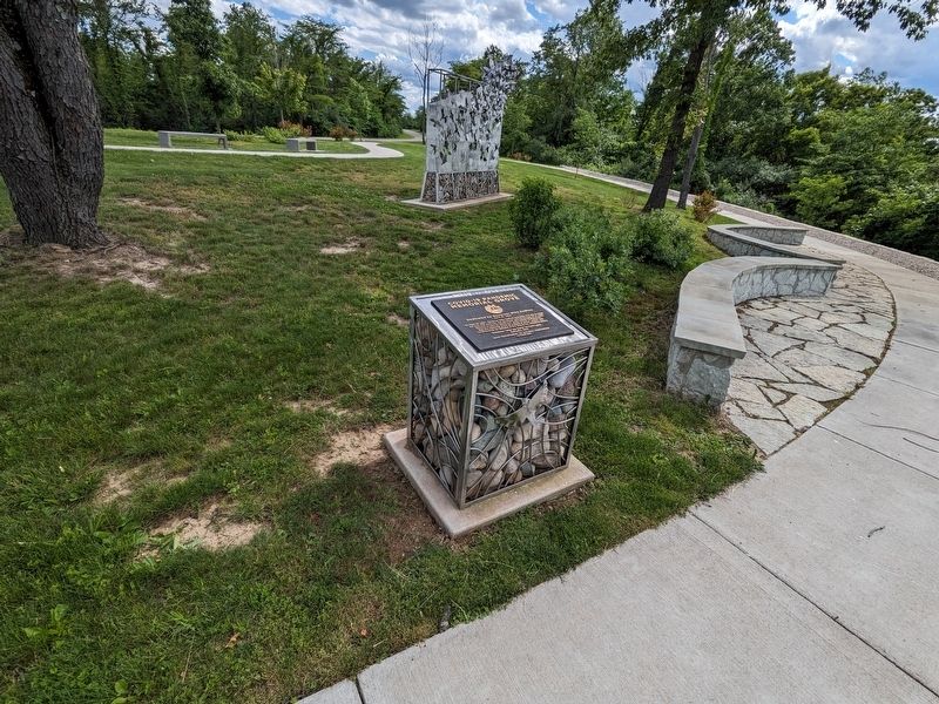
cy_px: 352
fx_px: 434
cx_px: 470
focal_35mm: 16
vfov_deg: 78.1
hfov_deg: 94.5
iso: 35
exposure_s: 1/1333
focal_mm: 2.22
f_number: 2.2
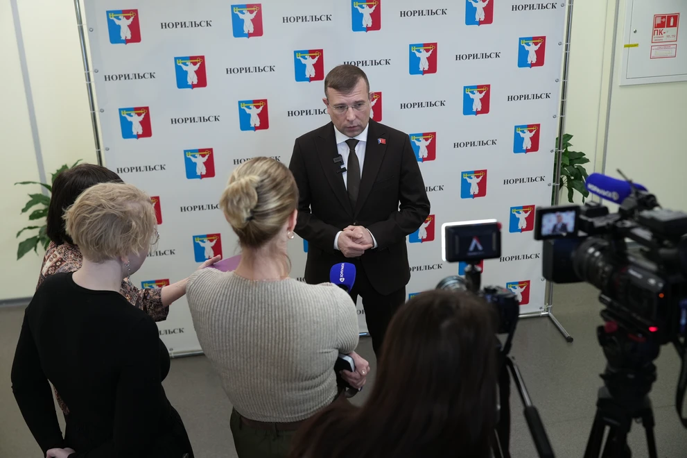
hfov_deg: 46.4
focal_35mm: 42
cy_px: 229
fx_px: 801
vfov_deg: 31.9
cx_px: 344
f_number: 3.5
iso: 1000
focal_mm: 42
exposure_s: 1/160
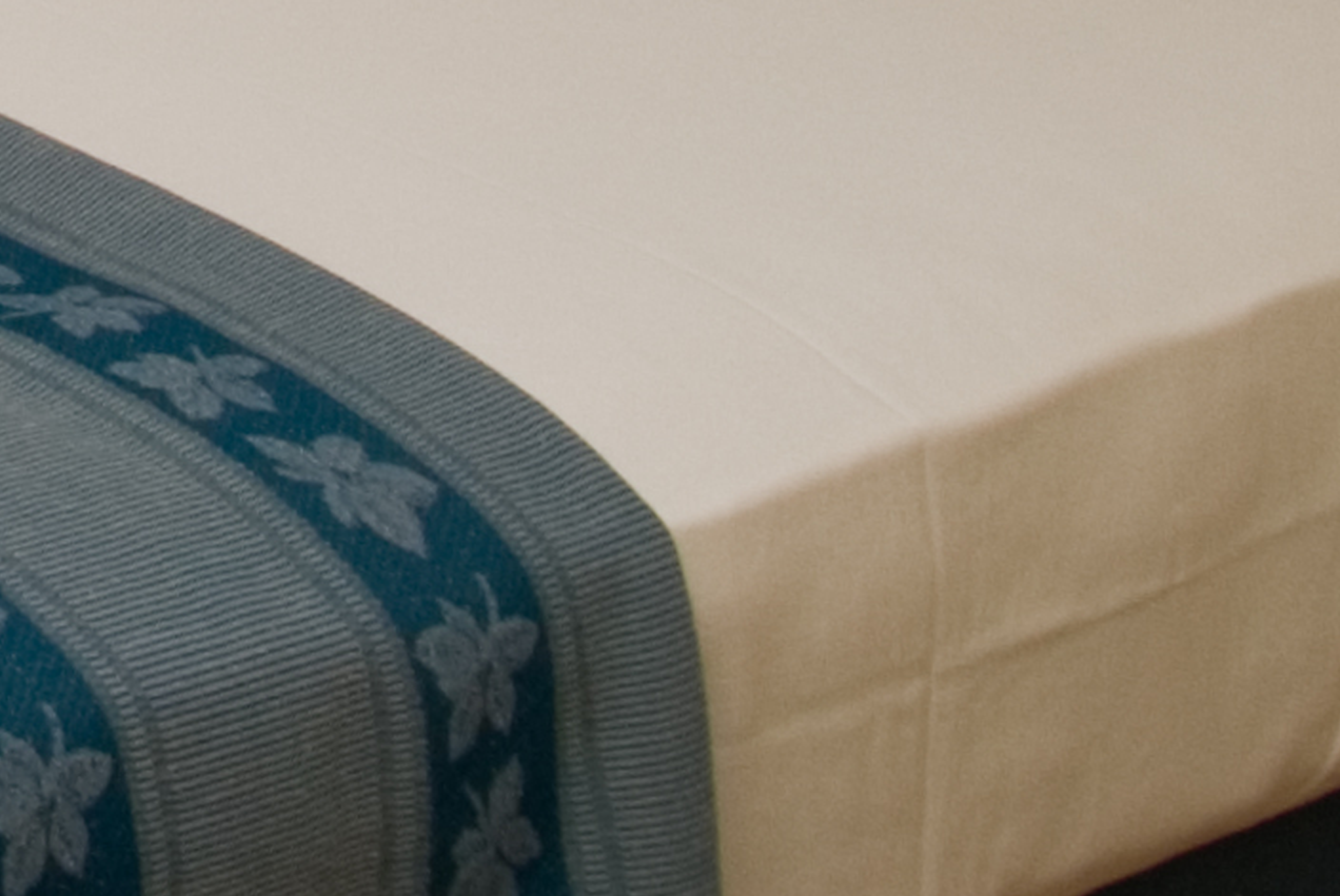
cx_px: -2086
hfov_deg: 13.4
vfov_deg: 11.2
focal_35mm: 99
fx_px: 3689
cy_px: -1347
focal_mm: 12
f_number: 7.1
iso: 100
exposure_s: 1/180
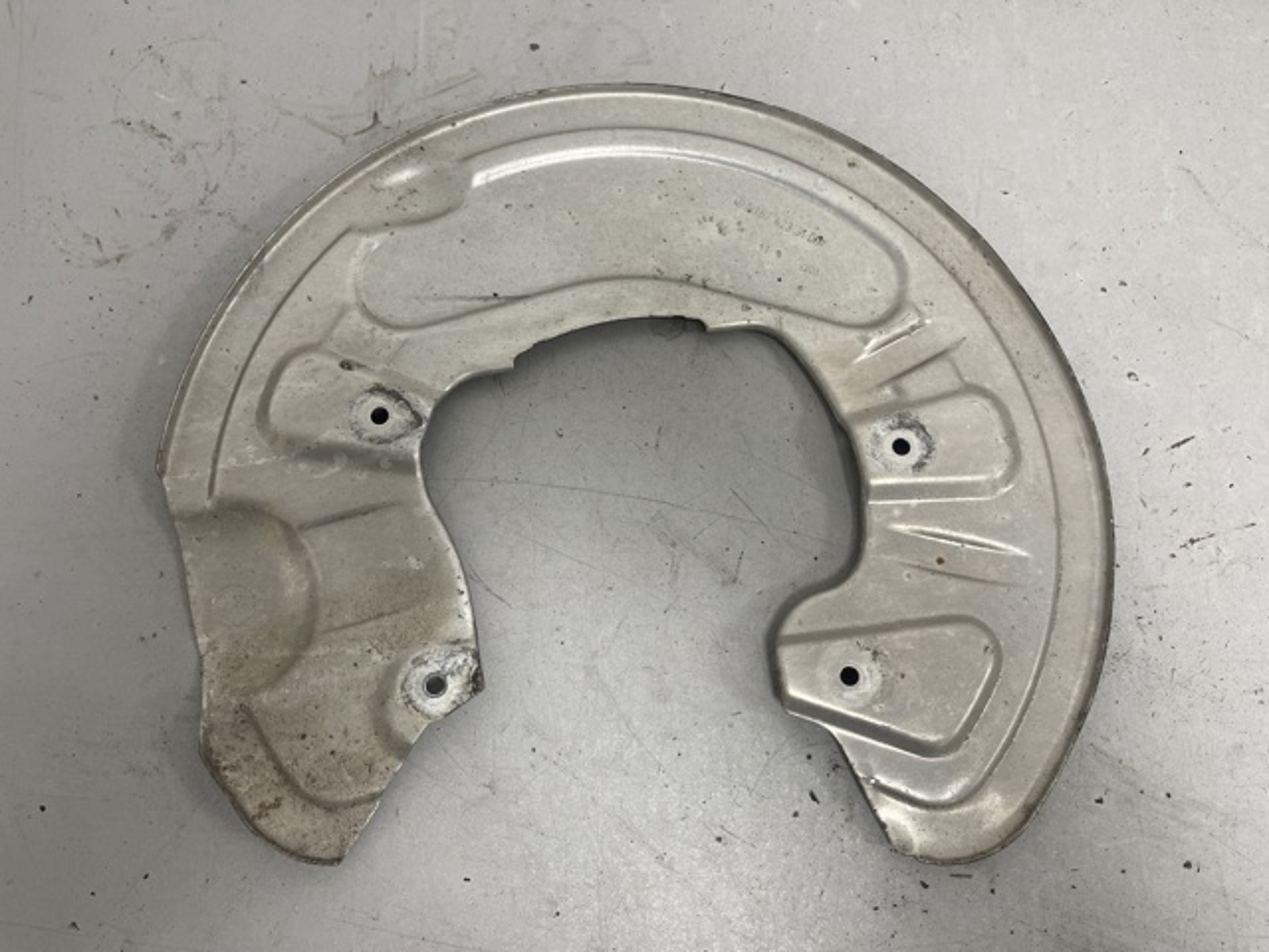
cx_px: 634
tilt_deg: -76.2
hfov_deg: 69.4
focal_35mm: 25
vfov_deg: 54.9
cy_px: 476
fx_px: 916
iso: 100
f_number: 1.6
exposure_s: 1/100
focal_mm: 5.1
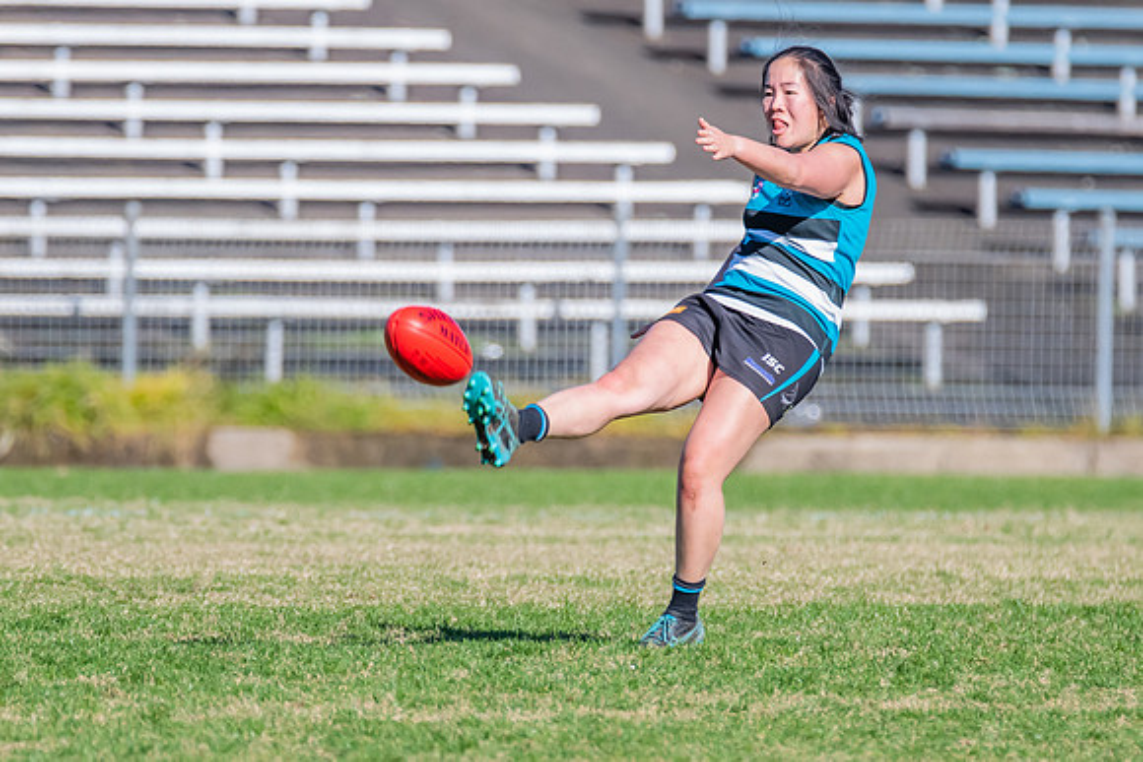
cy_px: 310
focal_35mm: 1114
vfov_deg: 1.2
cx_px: 645
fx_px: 35390
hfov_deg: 1.9
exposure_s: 1/1600
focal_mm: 600
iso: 800
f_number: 9
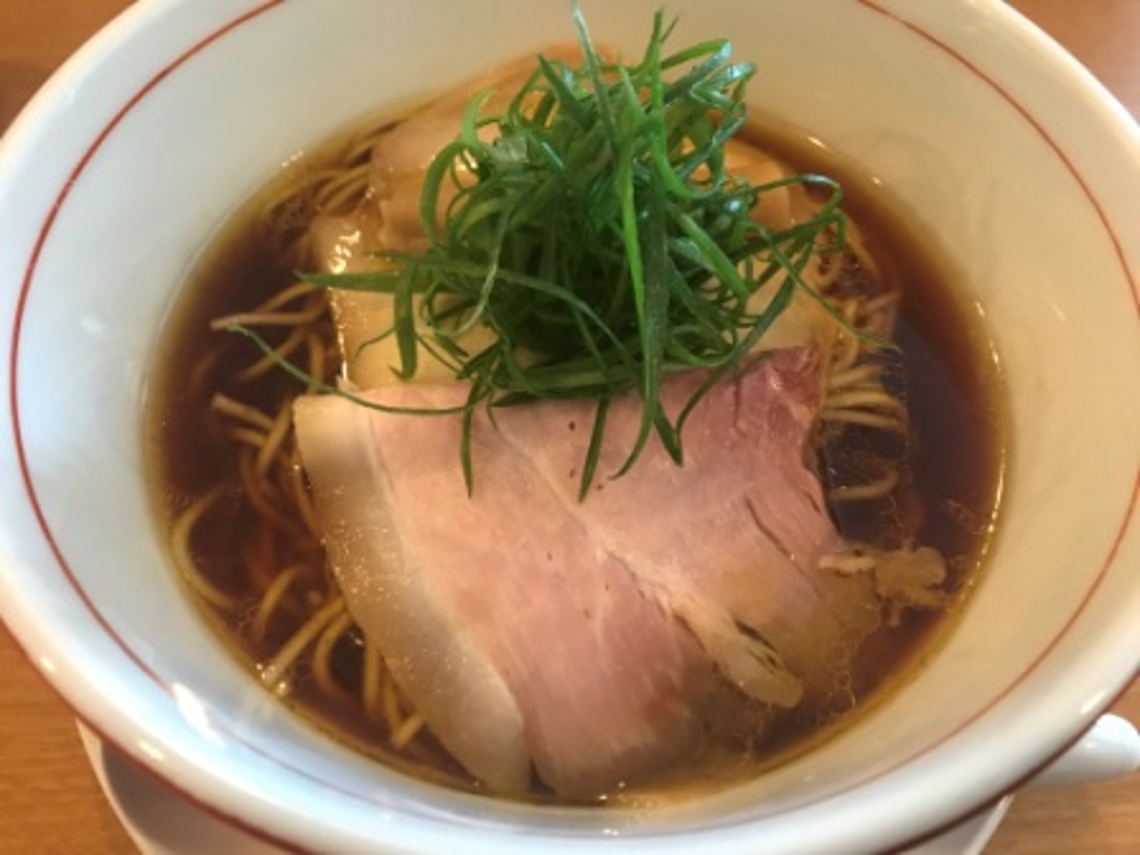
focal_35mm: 28
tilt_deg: -59.4
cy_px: 428
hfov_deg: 63.4
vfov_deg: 49.7
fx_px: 922
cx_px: 570
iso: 100
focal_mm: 3.99
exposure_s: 1/15
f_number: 1.8
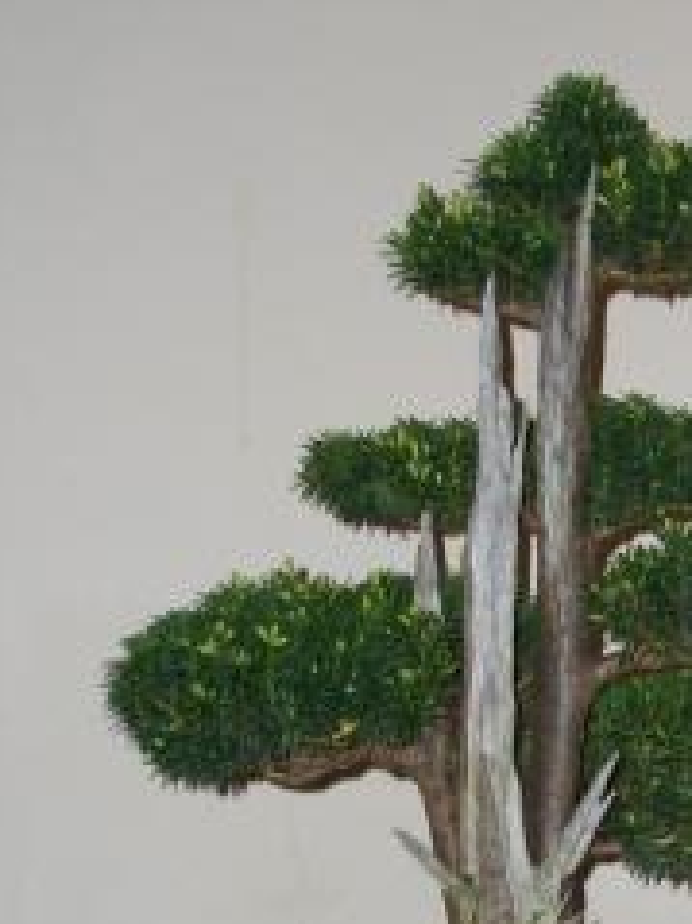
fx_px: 2454
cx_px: 572
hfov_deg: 15.9
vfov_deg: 21.0
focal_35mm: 92
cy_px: 796
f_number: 3.1
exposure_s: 1/60
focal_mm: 8.2
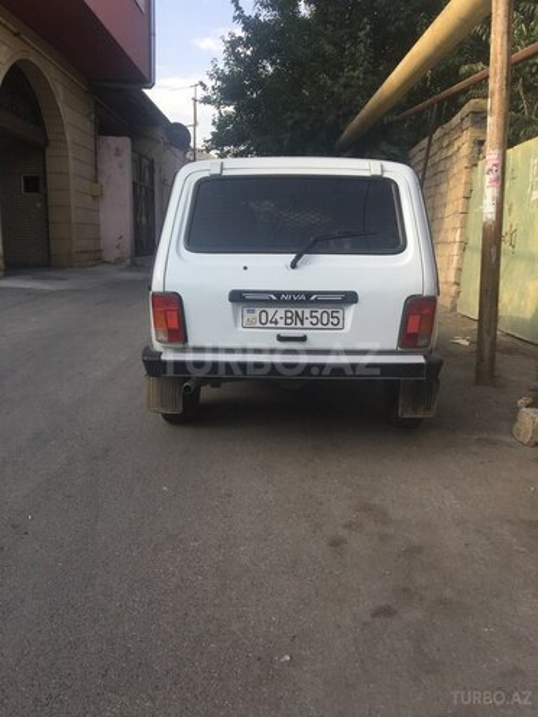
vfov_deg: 61.7
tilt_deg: -9.7
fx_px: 601
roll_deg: -1.4
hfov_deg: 48.2
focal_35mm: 29
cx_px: 269
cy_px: 358
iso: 25
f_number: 2.2
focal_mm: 4.15
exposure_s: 1/487
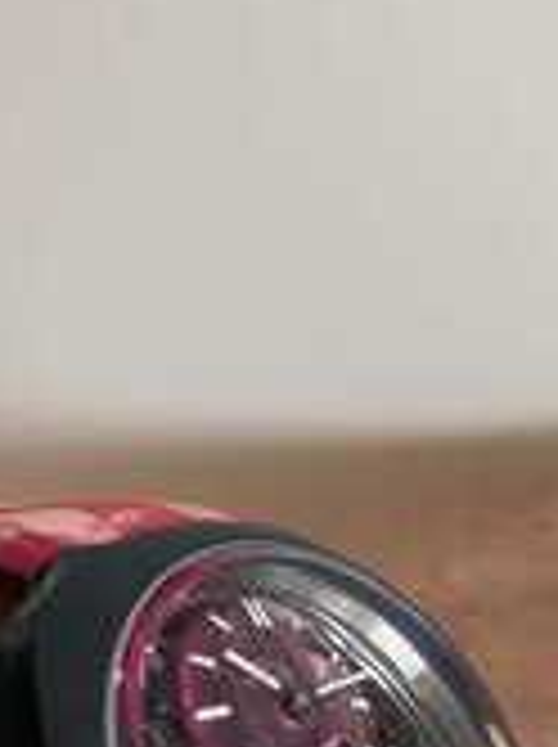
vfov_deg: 16.8
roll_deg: -2.6
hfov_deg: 12.7
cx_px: 230
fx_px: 2500
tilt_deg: -22.6
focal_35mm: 116
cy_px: 616
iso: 80
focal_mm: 6.86
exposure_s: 1/108
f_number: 1.78
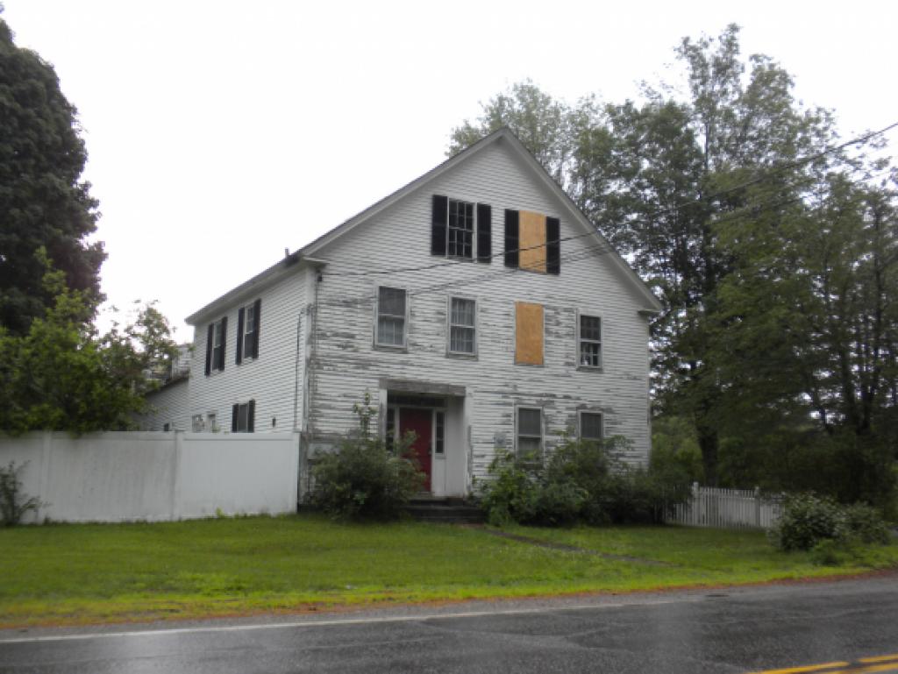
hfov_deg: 50.1
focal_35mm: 37
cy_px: 337
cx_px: 449
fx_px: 960
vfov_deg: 38.7
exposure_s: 1/55
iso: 100
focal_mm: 6.6
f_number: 3.5
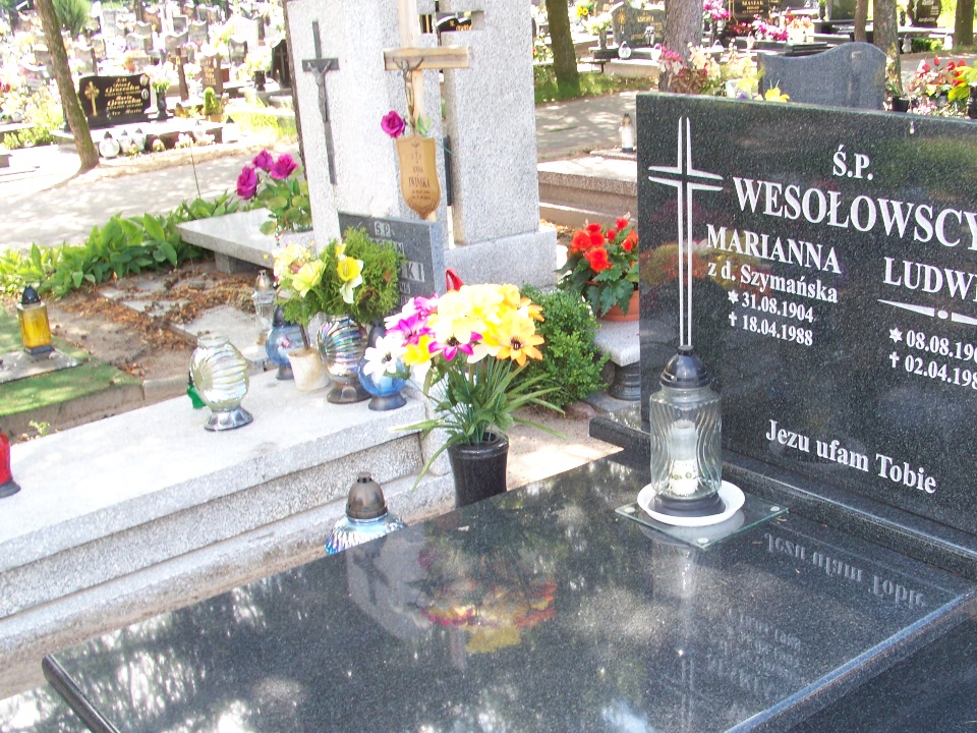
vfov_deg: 32.7
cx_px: 562
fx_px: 1242
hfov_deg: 42.8
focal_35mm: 44
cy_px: 466
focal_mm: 5.85
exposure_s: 1/25
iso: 64
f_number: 5.6
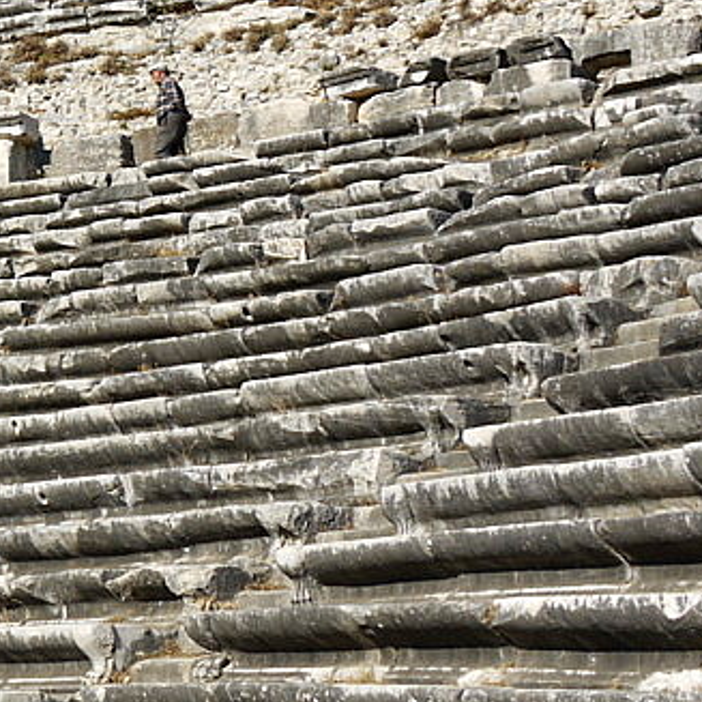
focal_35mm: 97
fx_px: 2226
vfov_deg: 17.8
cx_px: -195
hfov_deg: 16.9
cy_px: 191
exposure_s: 1/250
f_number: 7.1
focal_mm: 14
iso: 100
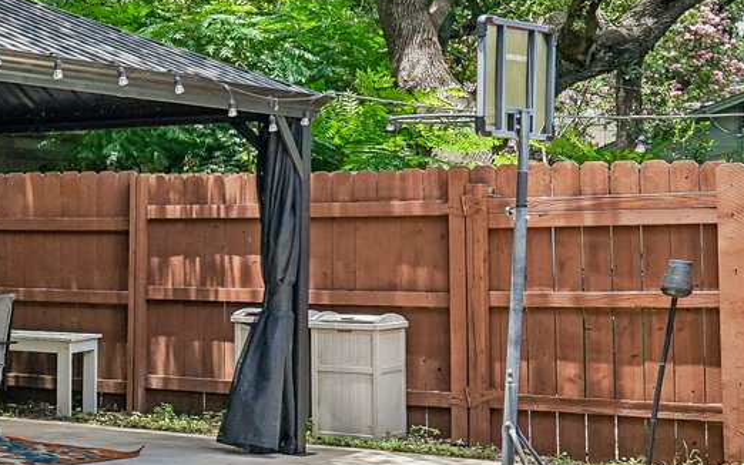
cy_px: 292
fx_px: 1622
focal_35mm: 80
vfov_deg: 16.3
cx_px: -601
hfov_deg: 19.3
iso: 200
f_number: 8
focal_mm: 20
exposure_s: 1/100
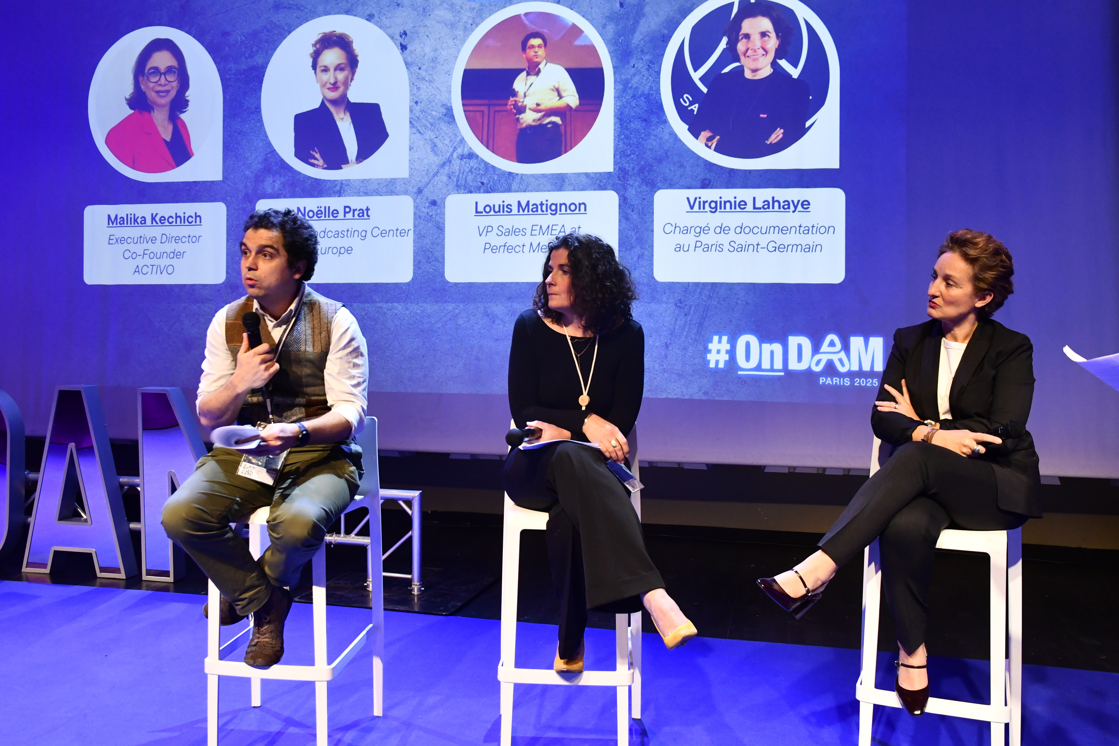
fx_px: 932
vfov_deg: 43.6
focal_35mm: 30
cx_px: 560
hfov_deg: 61.9
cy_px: 373
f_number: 5.6
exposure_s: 1/80
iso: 2000
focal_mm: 20
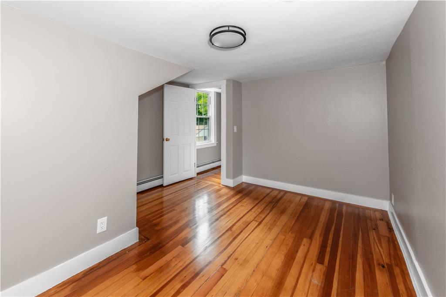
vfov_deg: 81.2
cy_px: 148
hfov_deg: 104.3
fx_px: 173
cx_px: 223
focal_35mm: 14
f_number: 11
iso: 800
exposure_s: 1/15
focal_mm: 14
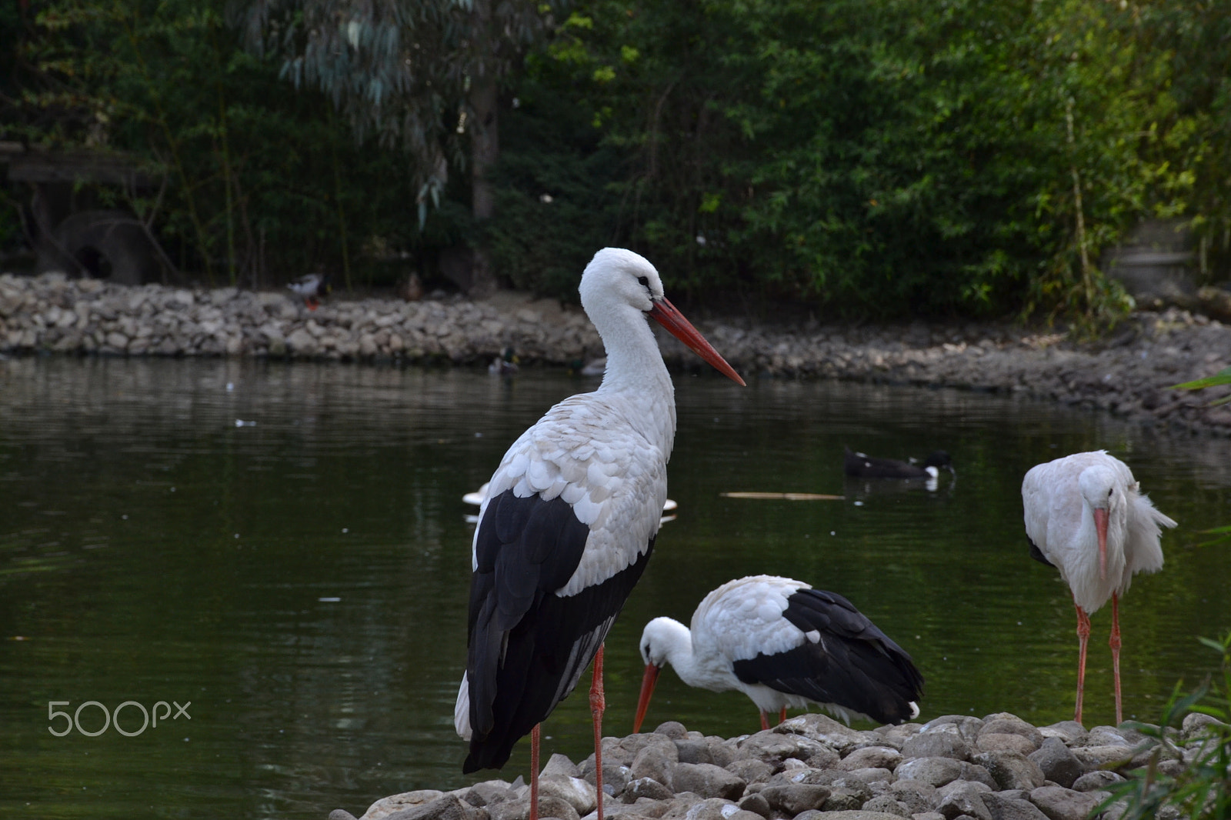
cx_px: 616
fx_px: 5743
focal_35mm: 168
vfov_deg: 8.2
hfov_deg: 12.2
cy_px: 410
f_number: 13
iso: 200
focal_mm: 112
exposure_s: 1/100
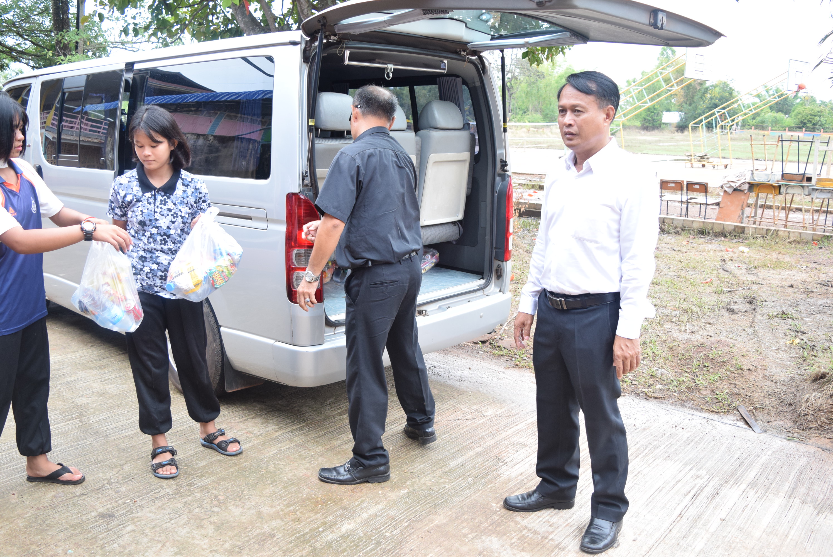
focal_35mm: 33
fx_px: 764
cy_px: 278
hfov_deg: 57.2
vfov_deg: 40.0
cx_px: 416
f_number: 3.8
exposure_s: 1/640
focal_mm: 22
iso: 800
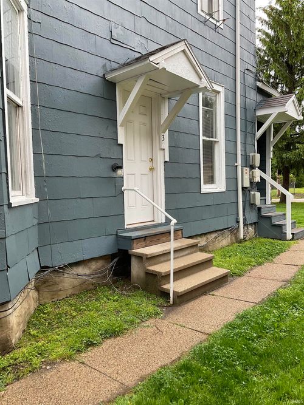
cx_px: 152
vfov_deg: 61.7
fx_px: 340
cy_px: 202
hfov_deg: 48.2
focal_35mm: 29
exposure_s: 1/122
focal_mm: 3
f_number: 1.8
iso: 32
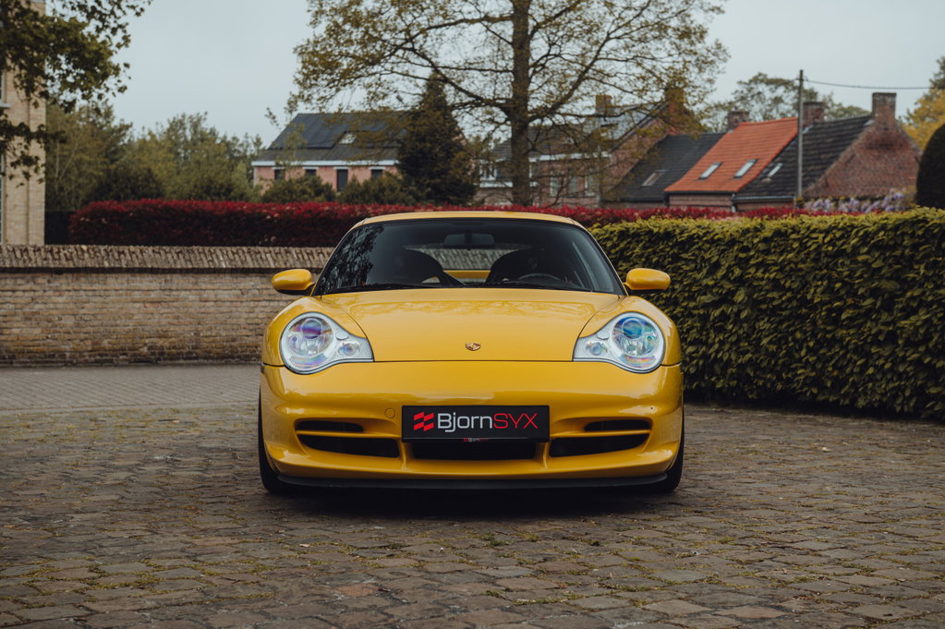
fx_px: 1522
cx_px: 472
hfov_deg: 34.5
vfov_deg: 23.4
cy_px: 314
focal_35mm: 58
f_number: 5.6
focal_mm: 58
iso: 100
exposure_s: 1/160
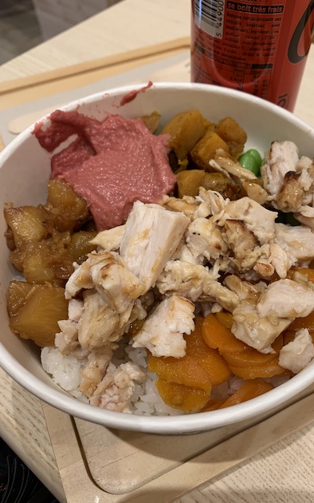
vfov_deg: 66.5
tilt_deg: -55.2
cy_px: 248
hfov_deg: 44.3
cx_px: 190
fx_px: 383
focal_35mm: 28
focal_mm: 4.25
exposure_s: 1/60
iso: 100
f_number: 1.8
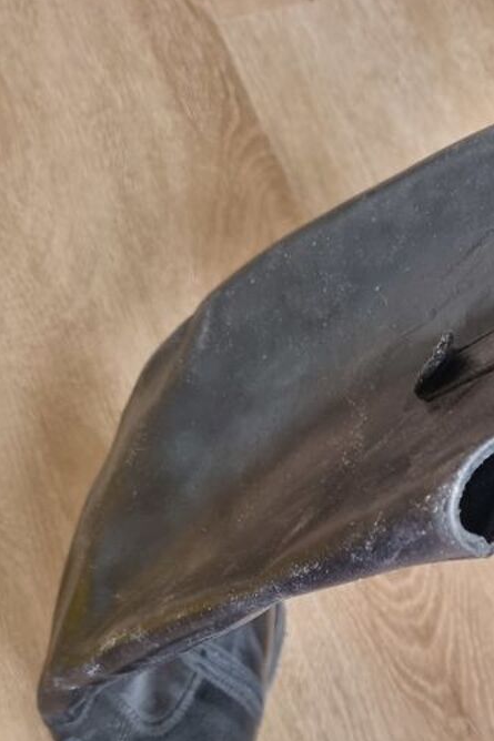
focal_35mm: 54
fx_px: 1112
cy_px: 622
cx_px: 482
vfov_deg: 35.4
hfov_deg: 24.1
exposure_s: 1/50
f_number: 1.8
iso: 400
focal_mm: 5.4
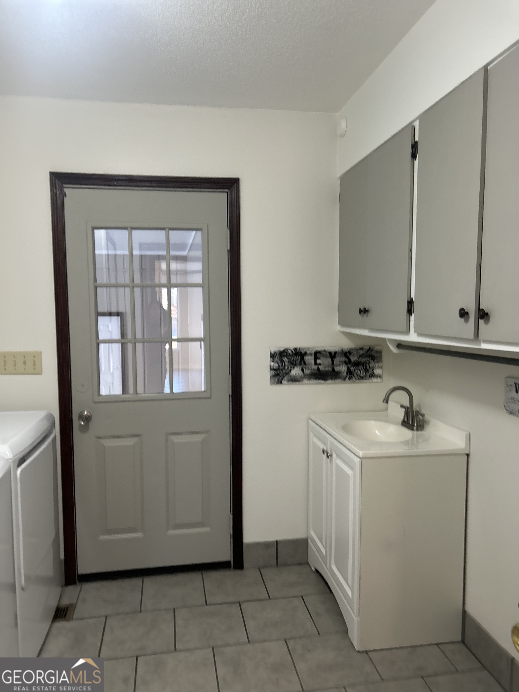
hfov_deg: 53.1
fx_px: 520
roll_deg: +1.0
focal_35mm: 26
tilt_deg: -2.0
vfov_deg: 67.3
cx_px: 260
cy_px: 346
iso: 160
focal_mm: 5.7
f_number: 1.5
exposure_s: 1/60
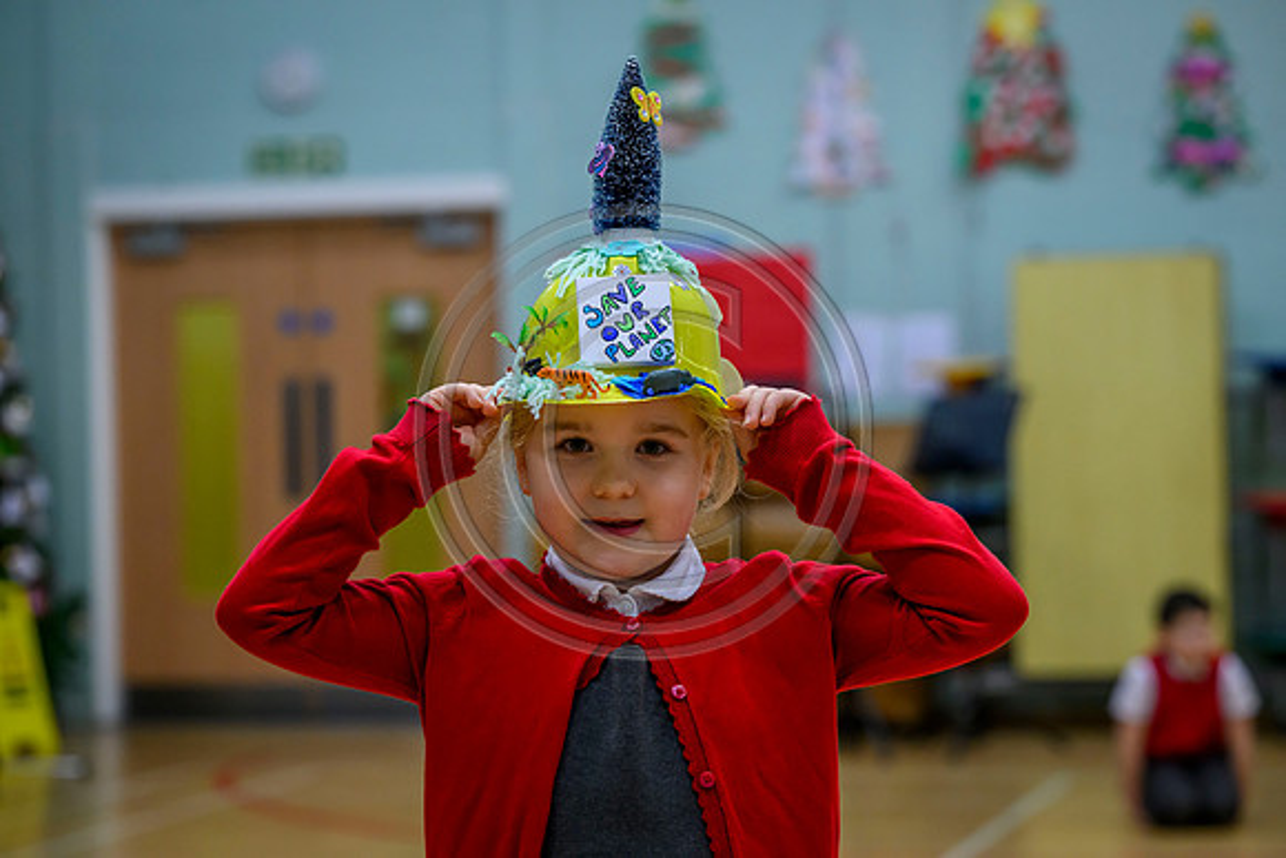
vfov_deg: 14.0
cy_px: 429
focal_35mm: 98
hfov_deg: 20.8
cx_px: 643
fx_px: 3501
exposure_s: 1/400
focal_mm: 98
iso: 3200
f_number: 4
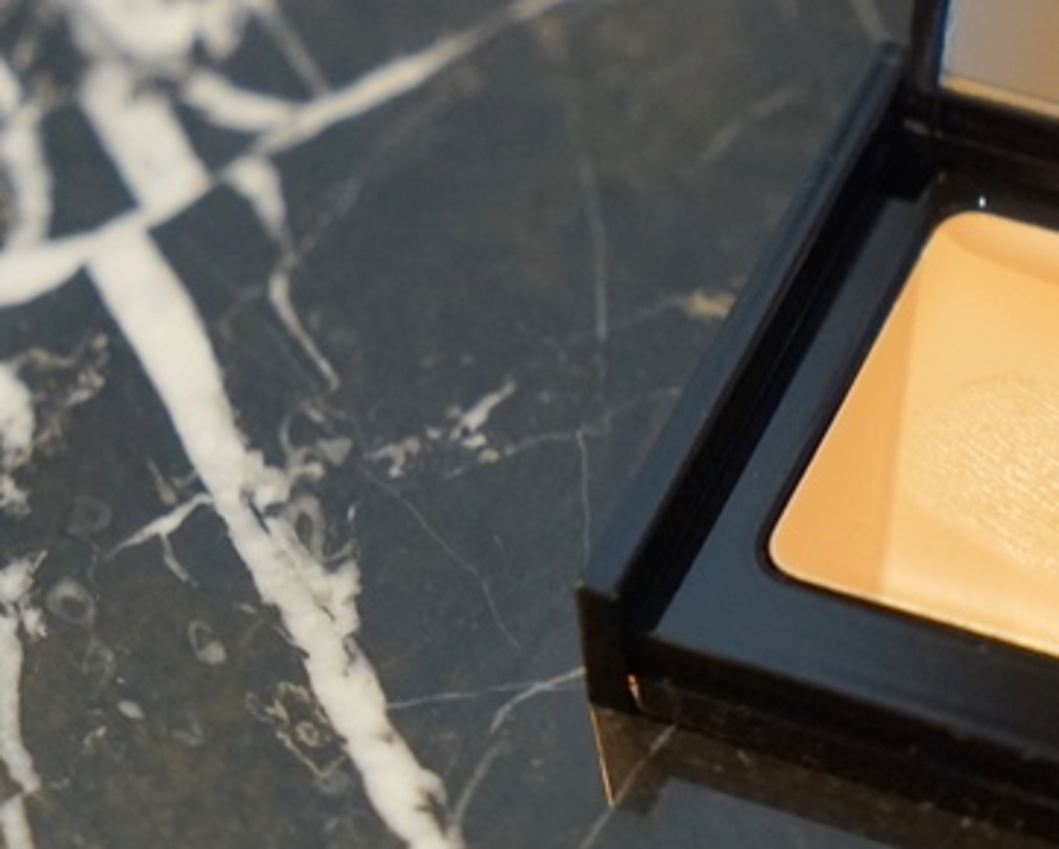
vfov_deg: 10.6
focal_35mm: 145
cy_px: 145
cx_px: 872
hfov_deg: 13.2
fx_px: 4547
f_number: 4
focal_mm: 70
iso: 1600
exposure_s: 1/30
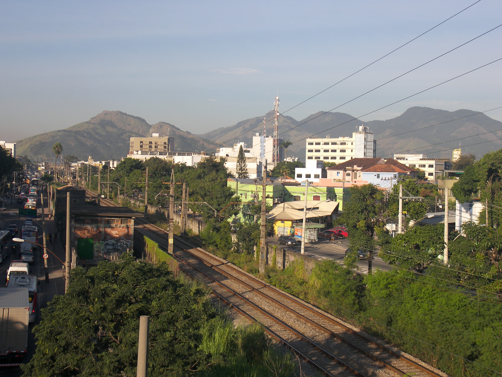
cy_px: 188
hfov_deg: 38.9
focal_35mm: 49
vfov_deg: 29.7
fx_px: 711
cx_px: 251
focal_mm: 10.4
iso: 50
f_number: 3.6
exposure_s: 1/500
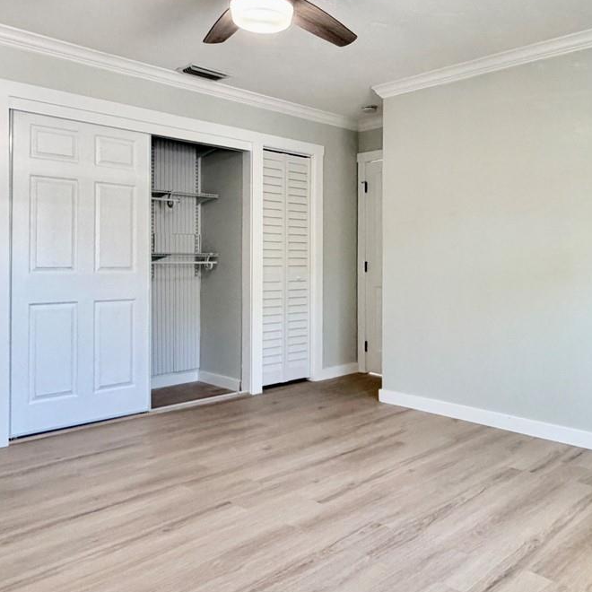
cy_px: 254
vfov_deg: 53.8
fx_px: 580
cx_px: 329
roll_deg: +0.2
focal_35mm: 30
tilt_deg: +1.0
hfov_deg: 53.9
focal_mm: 2.22
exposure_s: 1/60
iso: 400
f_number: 2.2
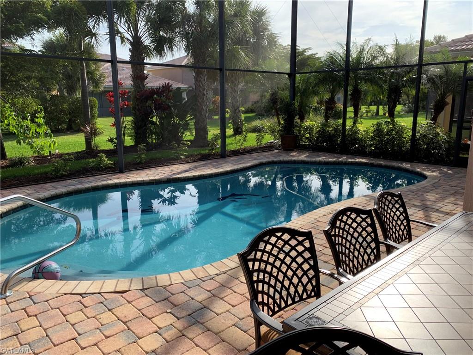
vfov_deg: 53.1
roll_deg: -0.2
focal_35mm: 26
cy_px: 178
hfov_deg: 67.3
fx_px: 355
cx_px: 236
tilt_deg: -11.8
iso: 25
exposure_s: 1/777
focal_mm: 4.25
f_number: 1.8
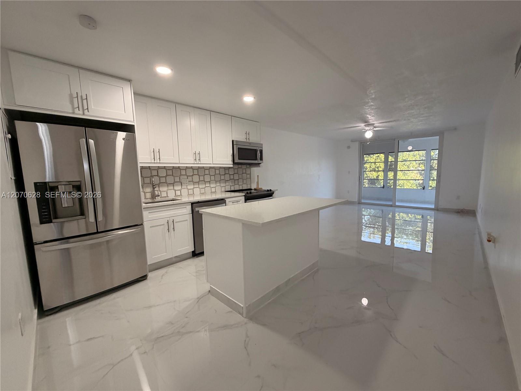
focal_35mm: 14
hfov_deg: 102.1
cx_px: 260
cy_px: 196
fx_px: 211
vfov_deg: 85.7
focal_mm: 2.22
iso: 250
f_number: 2.2
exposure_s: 1/121
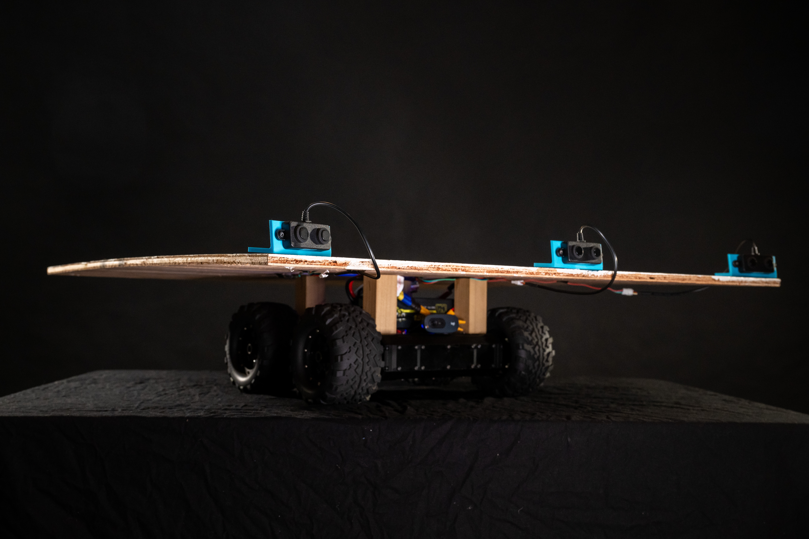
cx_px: 404
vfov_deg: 33.4
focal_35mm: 40
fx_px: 899
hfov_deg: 48.5
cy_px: 270
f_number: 7.1
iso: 2000
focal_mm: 40
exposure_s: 1/100
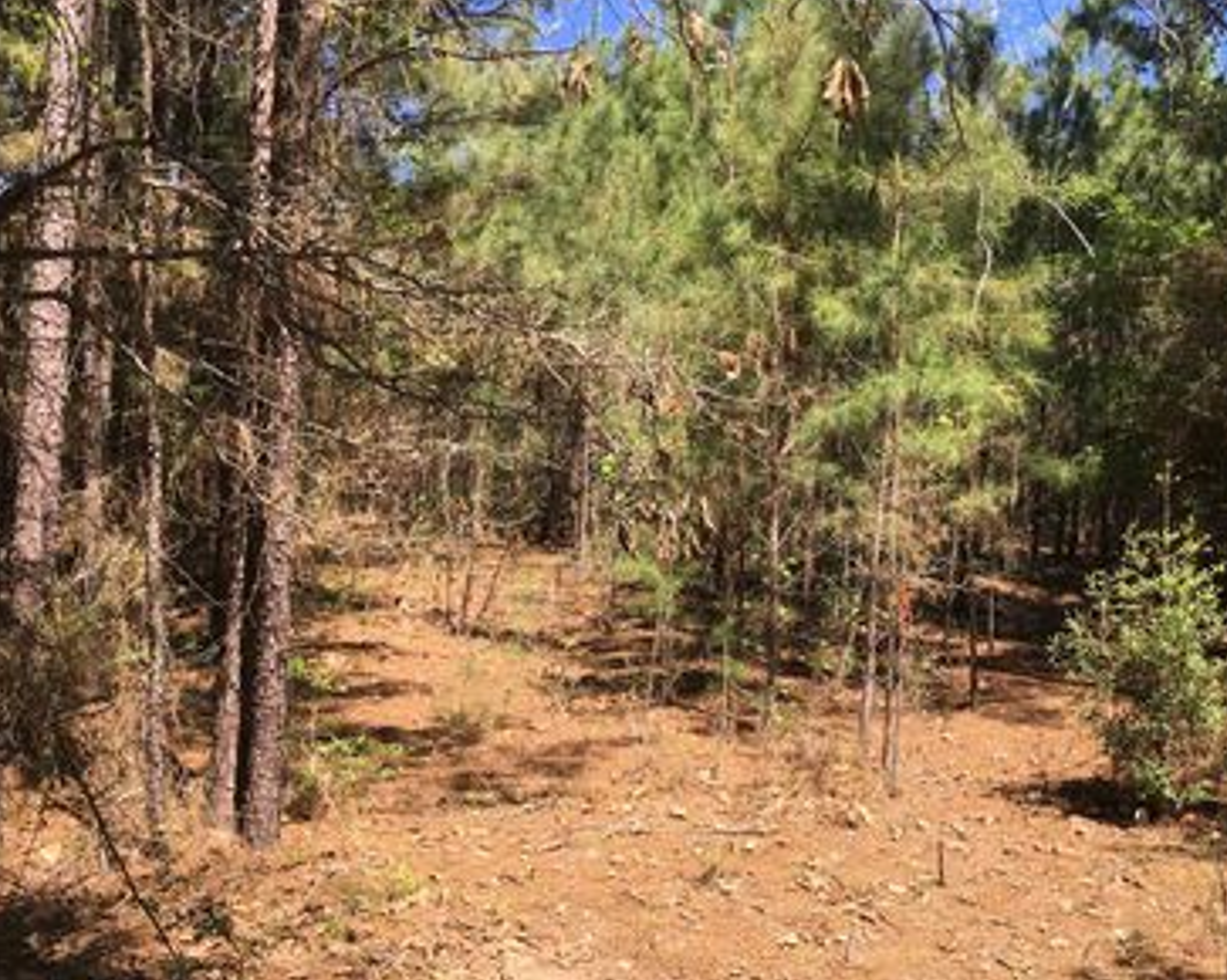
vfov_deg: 38.0
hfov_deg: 46.7
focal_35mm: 39
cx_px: 717
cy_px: 590
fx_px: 1416
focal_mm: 4.15
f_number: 2.2
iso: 25
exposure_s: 1/625
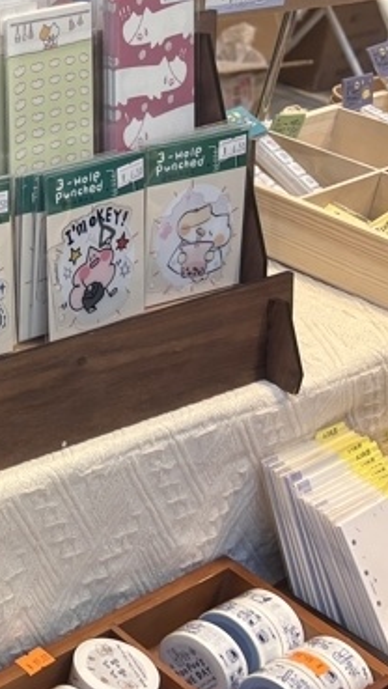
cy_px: 203
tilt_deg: -26.2
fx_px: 1260
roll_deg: -0.3
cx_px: -381
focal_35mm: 69
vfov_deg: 30.2
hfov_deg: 14.6
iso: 125
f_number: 1.6
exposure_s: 1/100
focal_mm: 5.96
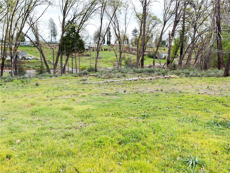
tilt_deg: -11.8
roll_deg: +1.6
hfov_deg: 52.6
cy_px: 86
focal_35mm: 35
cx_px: 115
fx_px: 233
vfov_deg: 40.7
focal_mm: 6.76
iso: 100
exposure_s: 1/1067
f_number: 1.78
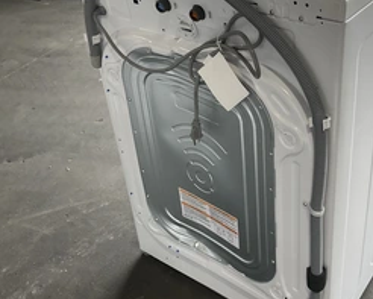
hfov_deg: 39.7
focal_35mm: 46
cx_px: 255
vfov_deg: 32.6
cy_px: 117
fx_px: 508
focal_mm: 3
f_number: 1.8
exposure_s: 1/122
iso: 20
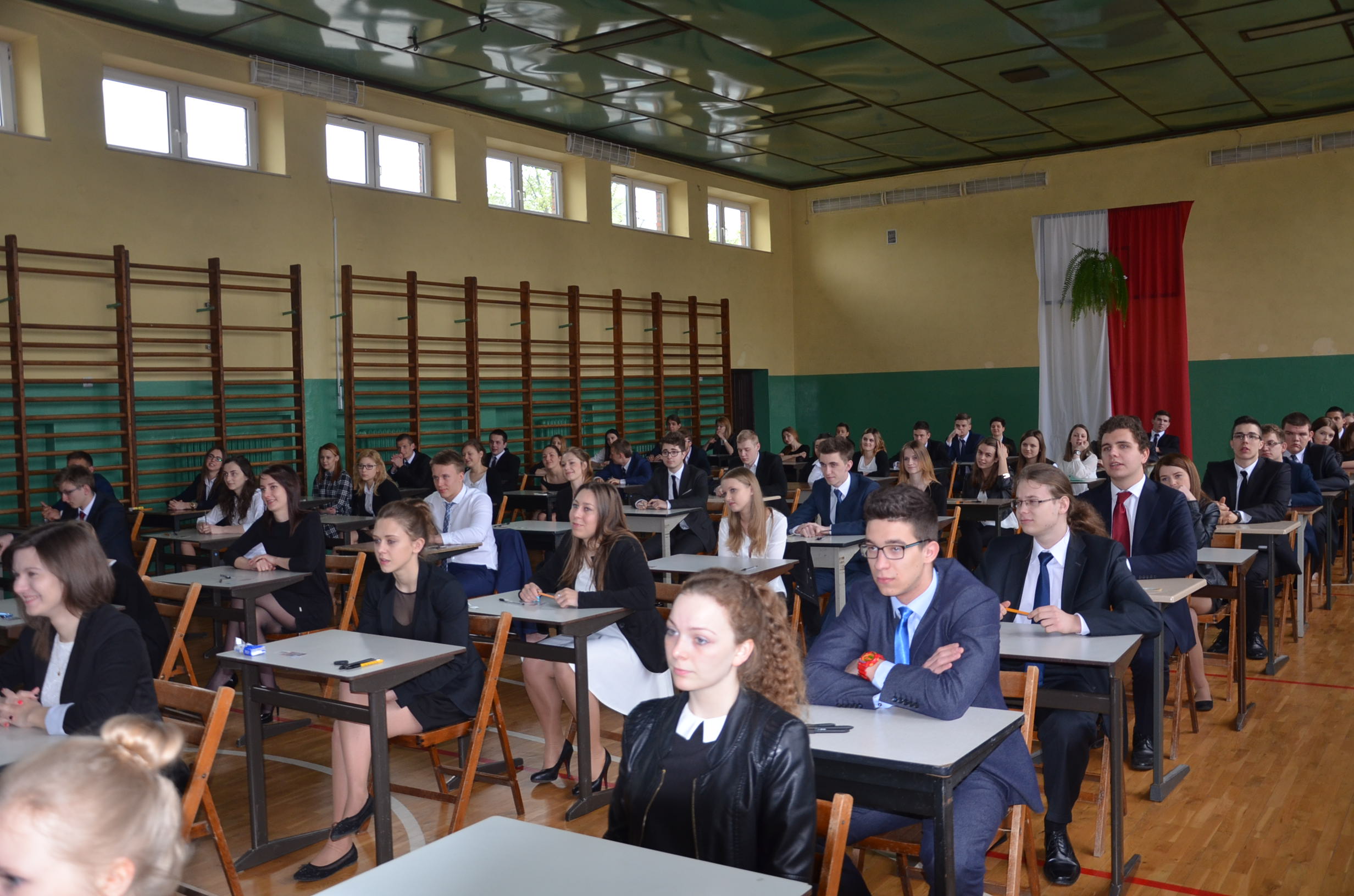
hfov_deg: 57.3
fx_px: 1239
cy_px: 448
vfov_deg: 39.8
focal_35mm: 33
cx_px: 677
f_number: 3.8
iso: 400
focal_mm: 22
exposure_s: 1/125
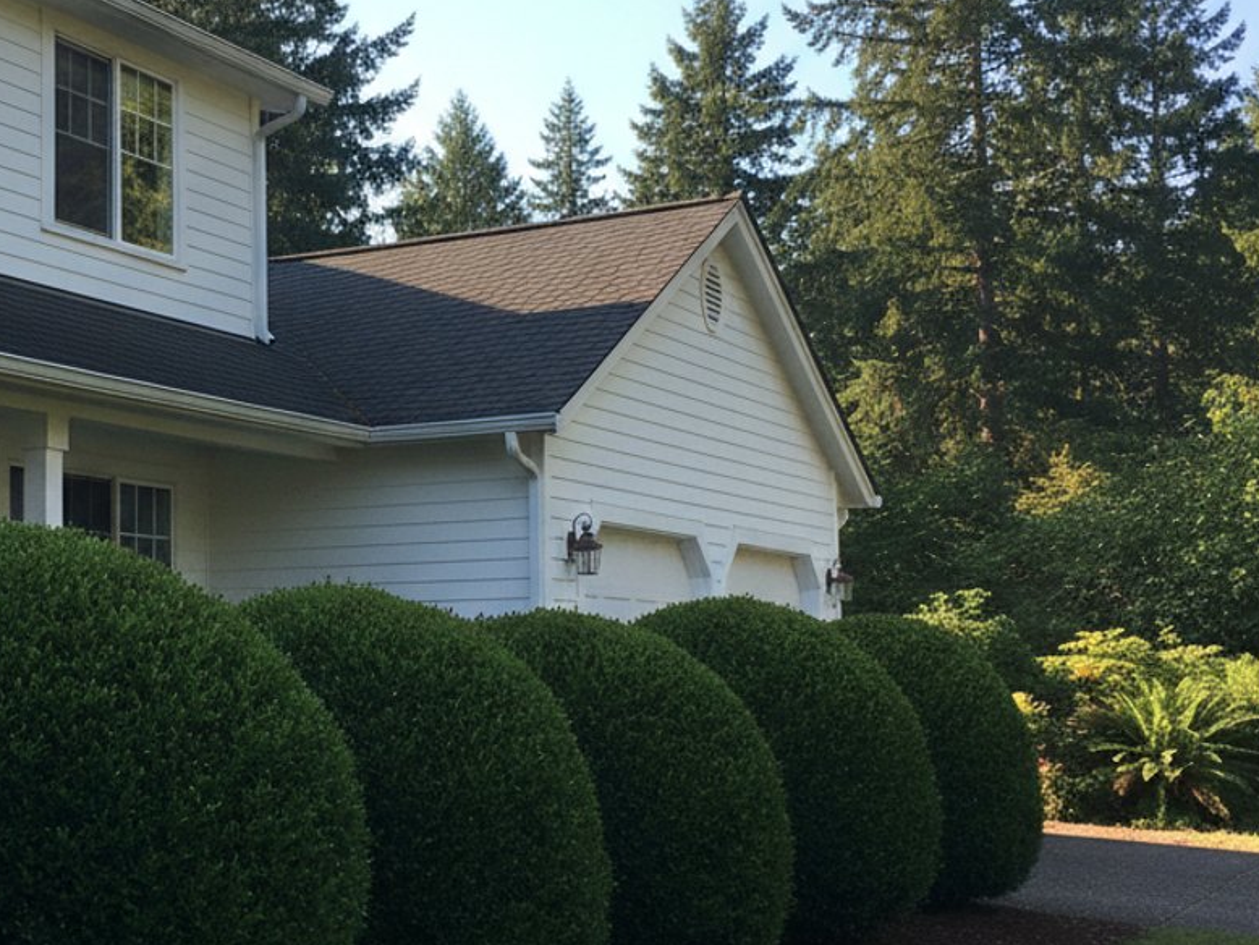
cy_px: 515
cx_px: 332
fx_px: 1346
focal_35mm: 37
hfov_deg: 48.4
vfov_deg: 38.7
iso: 187
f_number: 1.78
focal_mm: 6.8
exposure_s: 1/846
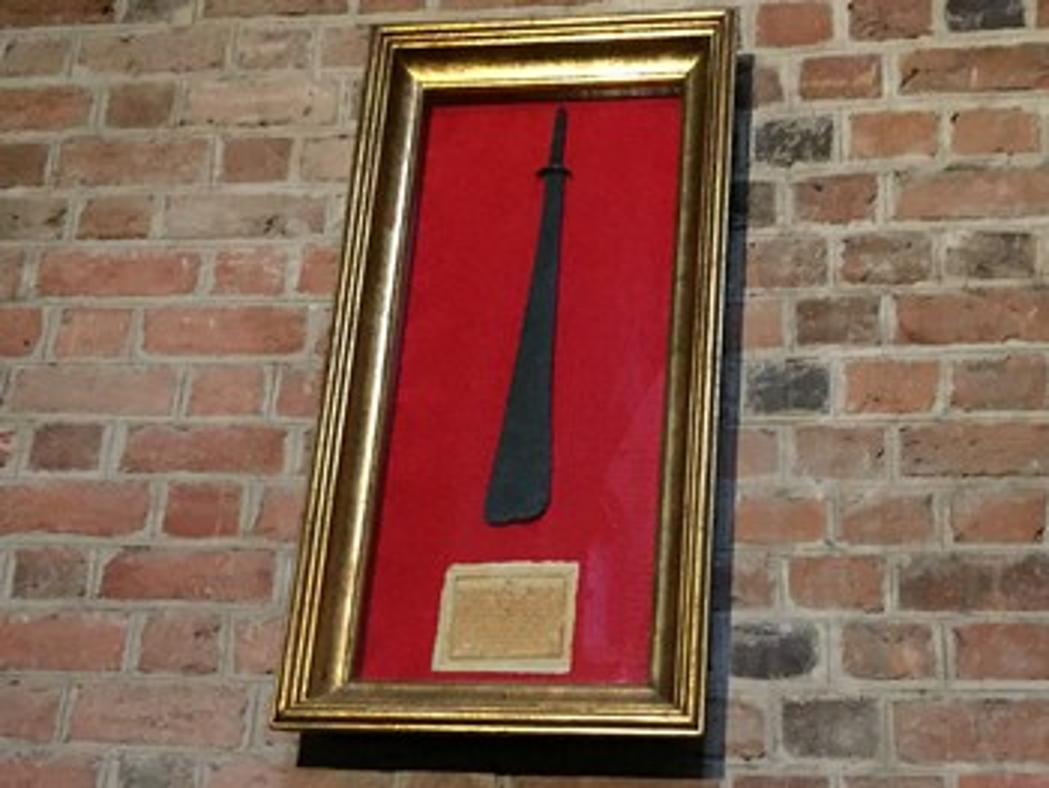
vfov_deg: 48.3
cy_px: 394
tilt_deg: +22.3
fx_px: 879
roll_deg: -4.4
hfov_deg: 61.6
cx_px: 524
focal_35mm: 29
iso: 640
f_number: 2.2
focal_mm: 4.15
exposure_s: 1/17
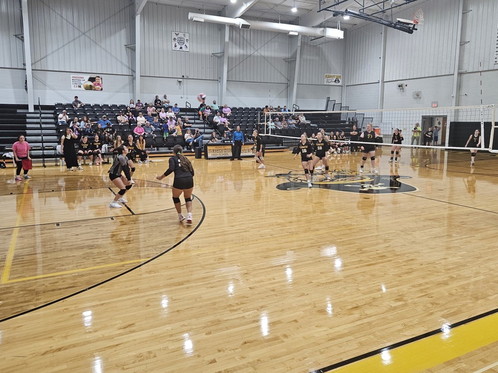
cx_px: 249
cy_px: 163
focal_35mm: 27
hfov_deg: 65.3
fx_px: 388
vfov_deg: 51.2
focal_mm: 5.4
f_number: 1.8
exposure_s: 1/180
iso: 250
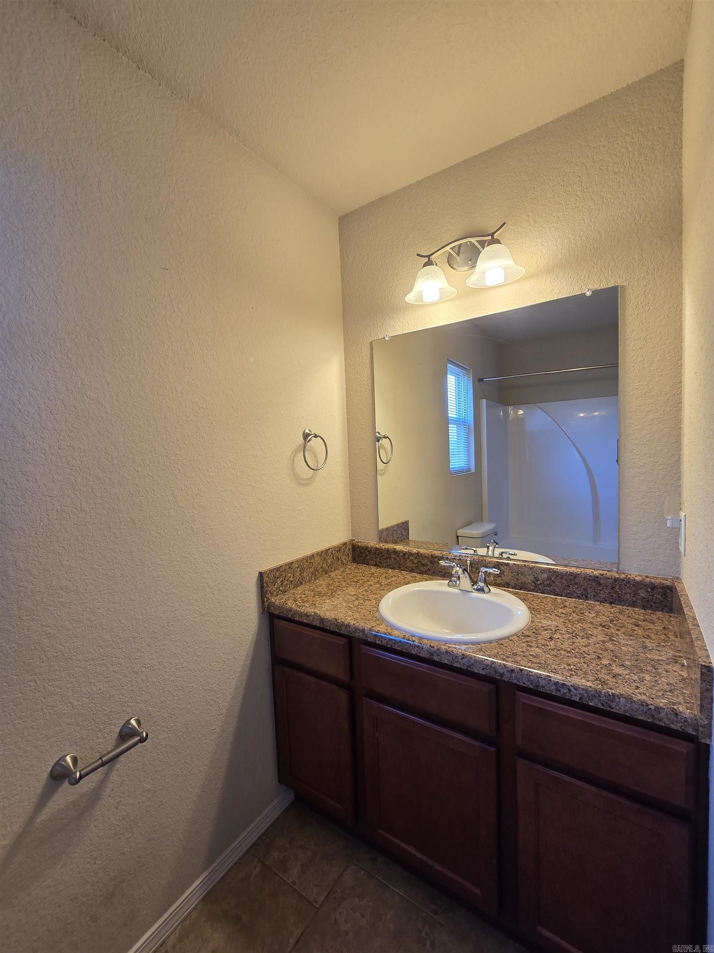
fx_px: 358
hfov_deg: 89.9
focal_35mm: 13
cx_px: 357
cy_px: 476
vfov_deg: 106.2
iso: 80
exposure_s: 1/60
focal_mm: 2.2
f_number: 2.2
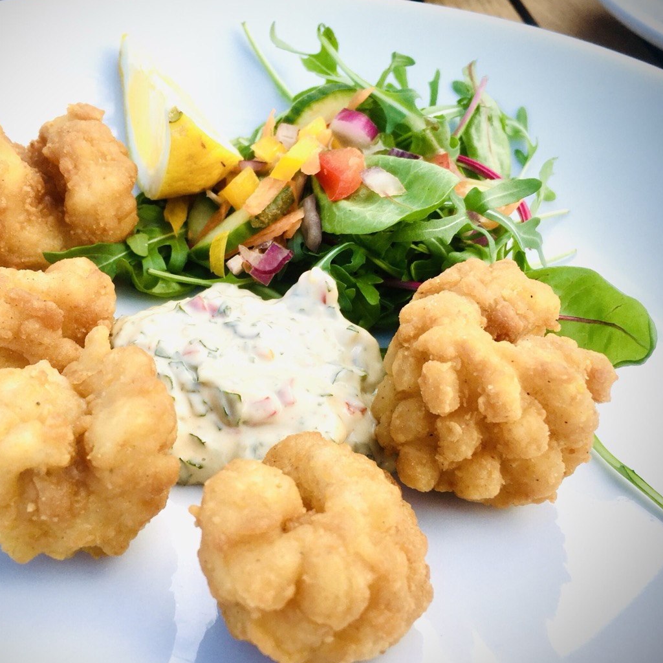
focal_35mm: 35
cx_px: 261
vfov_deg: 47.2
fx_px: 758
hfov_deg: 46.9
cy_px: 334
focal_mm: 4.15
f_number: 2.2
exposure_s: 1/411
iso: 25
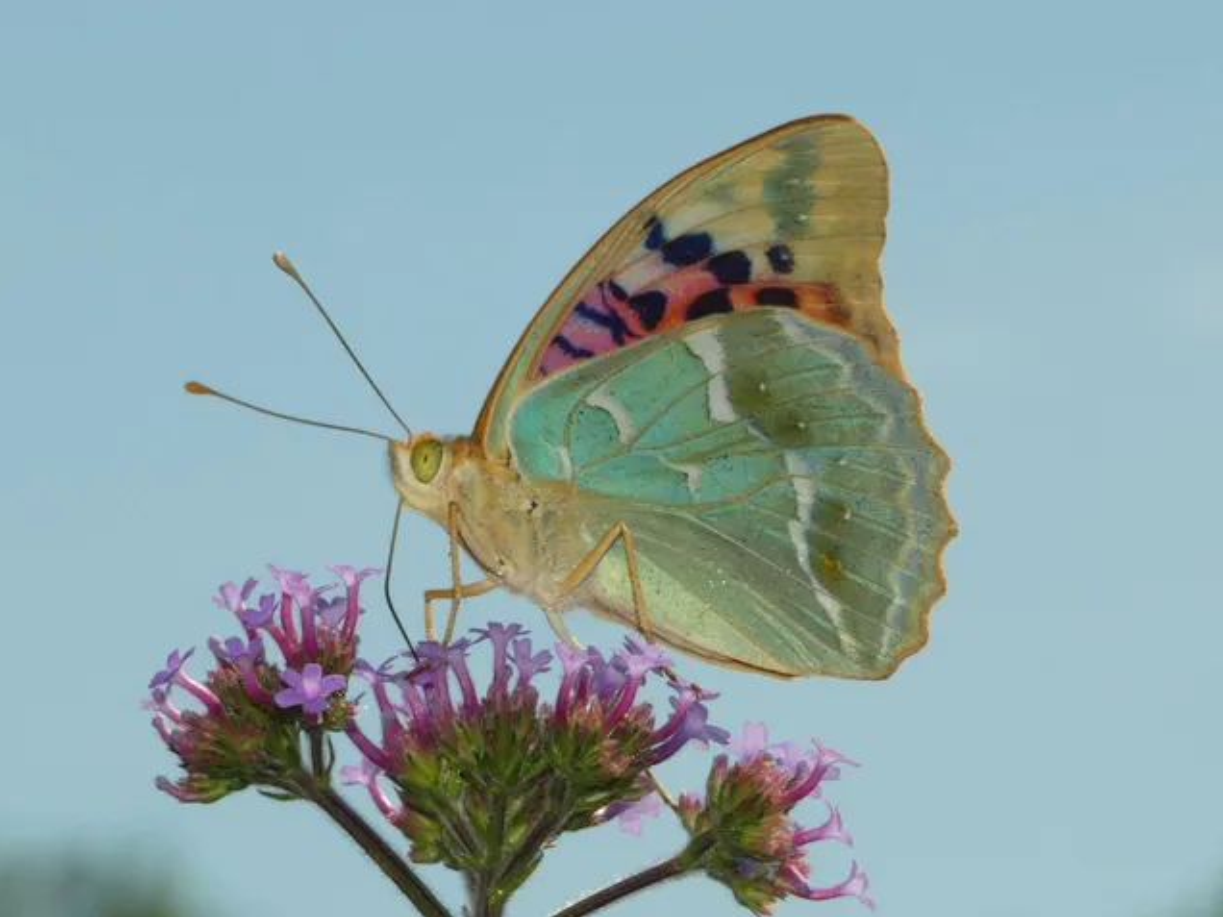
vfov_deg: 8.3
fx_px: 6289
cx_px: 610
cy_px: 458
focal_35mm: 178
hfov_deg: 11.1
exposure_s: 1/320
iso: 80
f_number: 5.5
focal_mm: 31.7
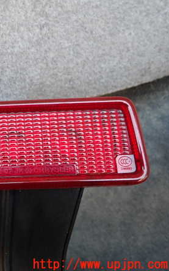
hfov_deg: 27.5
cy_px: 135
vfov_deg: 46.2
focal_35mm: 43
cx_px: -12
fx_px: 317
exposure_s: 1/50
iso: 200
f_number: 2.3
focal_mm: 5.4
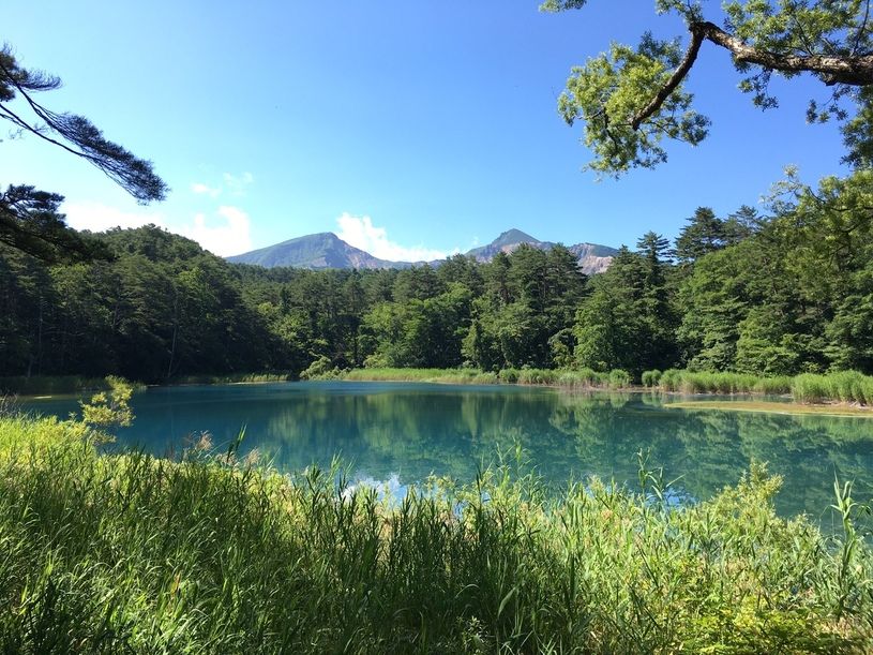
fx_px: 731
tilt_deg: +2.1
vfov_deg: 48.2
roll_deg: +0.0
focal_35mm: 29
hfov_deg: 61.7
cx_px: 436
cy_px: 328
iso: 25
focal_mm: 4.15
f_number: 2.2
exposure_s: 1/569
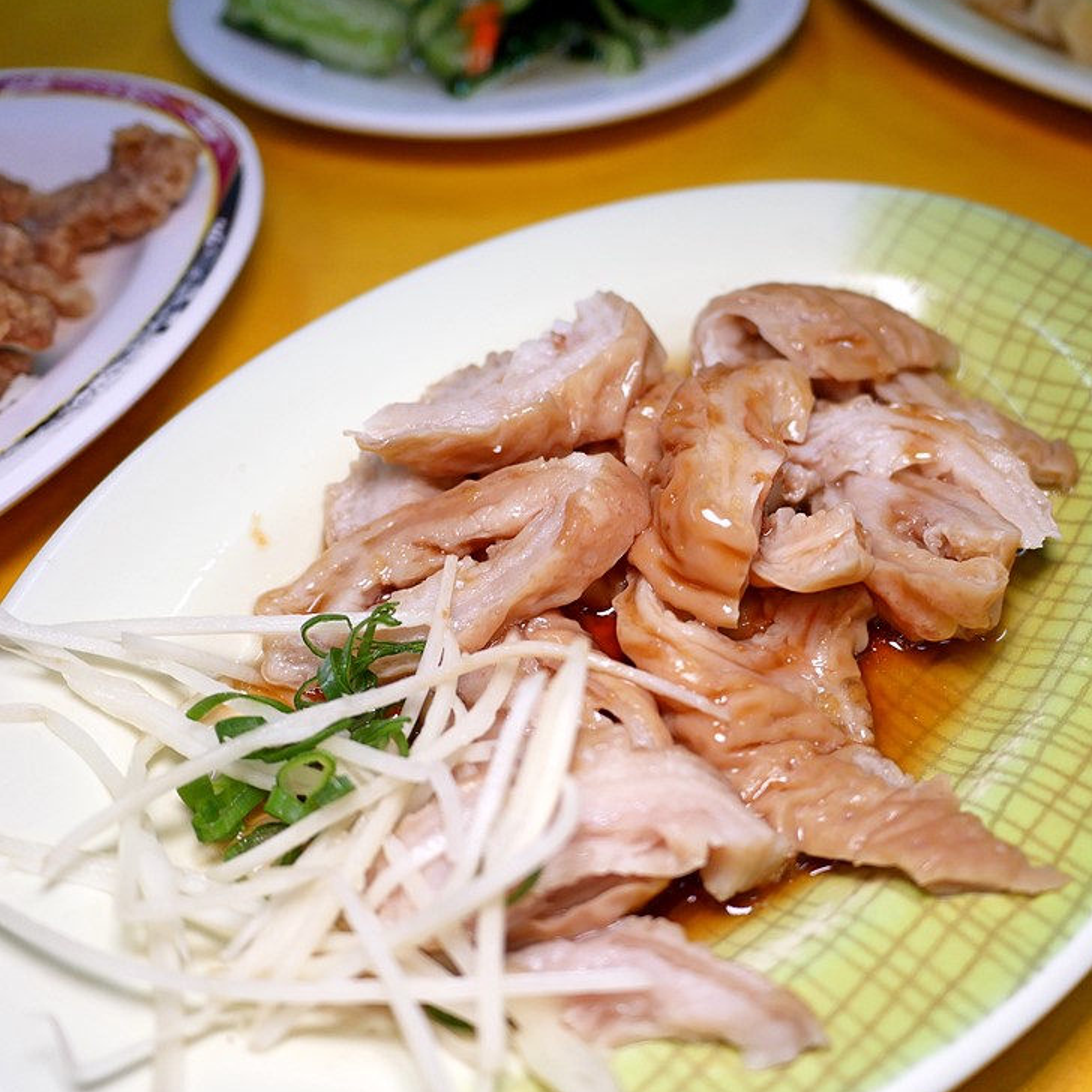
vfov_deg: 48.5
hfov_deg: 48.3
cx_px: 630
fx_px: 1213
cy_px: 545
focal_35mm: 34
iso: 200
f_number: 2.5
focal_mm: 14
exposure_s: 1/100
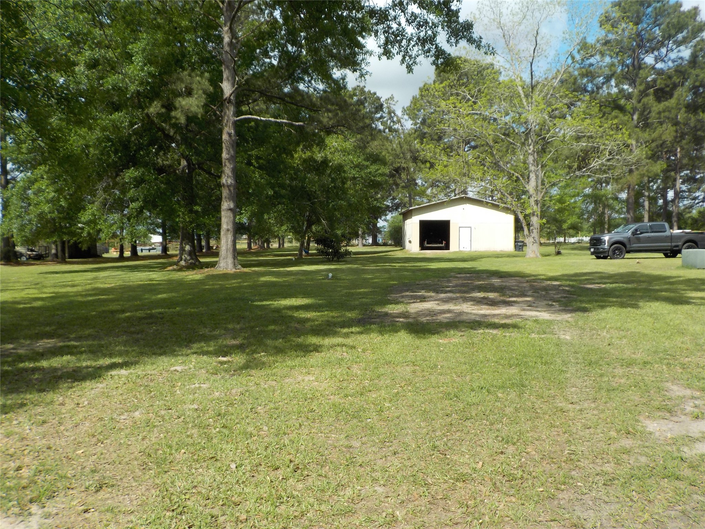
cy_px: 264
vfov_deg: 46.8
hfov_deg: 60.0
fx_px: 611
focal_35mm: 30
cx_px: 352
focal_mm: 4.1
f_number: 3.3
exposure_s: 1/1000
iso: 125
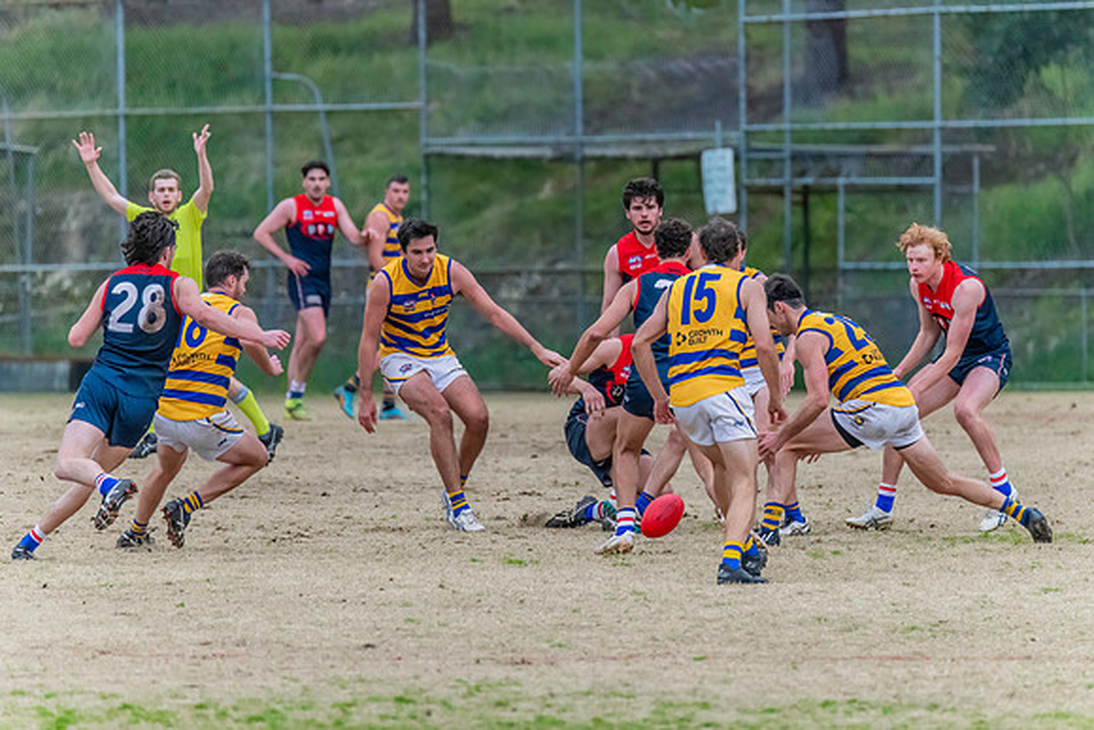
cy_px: 350
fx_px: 14776
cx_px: 574
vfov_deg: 2.8
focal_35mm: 486
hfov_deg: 4.2
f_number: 6.3
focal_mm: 460
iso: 6400
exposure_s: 1/1600
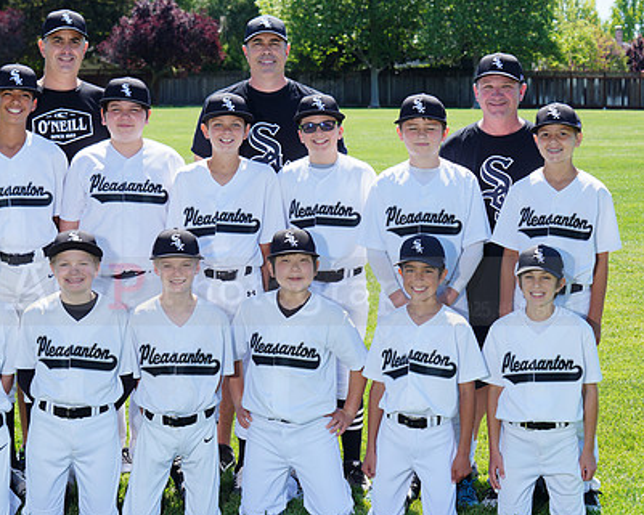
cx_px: 268
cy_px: 278
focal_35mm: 95
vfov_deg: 16.2
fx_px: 1811
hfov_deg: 20.1
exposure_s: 1/250
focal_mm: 70
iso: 200
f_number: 9
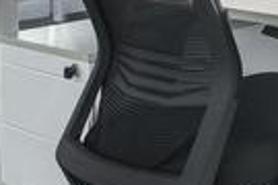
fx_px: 587
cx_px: 599
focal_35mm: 76
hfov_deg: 16.9
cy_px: -104
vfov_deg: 16.2
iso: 200
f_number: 8
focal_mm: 16
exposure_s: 1/200
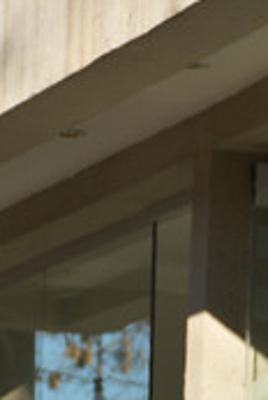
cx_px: 392
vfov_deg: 4.4
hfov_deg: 2.9
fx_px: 5216
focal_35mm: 469
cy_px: 569
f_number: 5.3
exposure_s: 1/400
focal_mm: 85
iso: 100
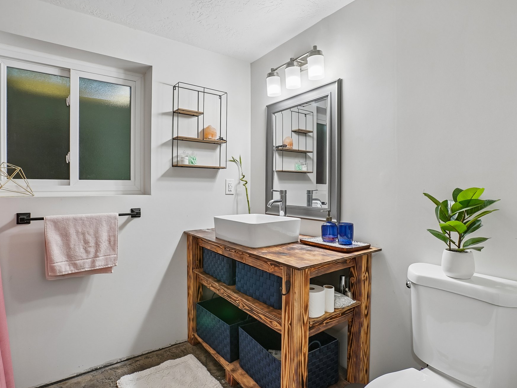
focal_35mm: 18
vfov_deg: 71.6
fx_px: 269
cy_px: 188
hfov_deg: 87.7
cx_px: 251
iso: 400
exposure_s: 1/20
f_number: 8
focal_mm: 16
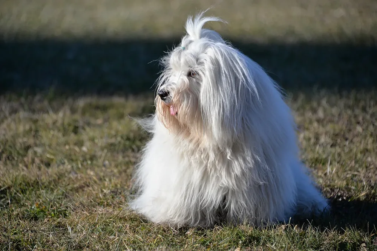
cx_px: 188
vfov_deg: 6.5
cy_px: 126
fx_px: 2199
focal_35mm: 210
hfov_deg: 9.8
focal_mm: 210
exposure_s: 1/1600
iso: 400
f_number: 6.3
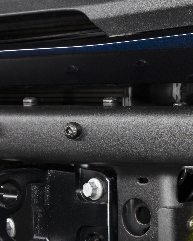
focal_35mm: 95
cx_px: 292
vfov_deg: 20.2
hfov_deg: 15.0
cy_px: 135
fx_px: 678
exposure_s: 5
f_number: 11
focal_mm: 40
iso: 100
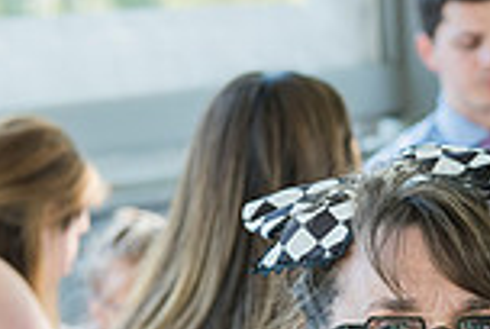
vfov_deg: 6.4
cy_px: 437
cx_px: 867
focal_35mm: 213
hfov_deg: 9.2
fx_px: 2905
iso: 400
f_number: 4
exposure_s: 1/160
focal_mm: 56
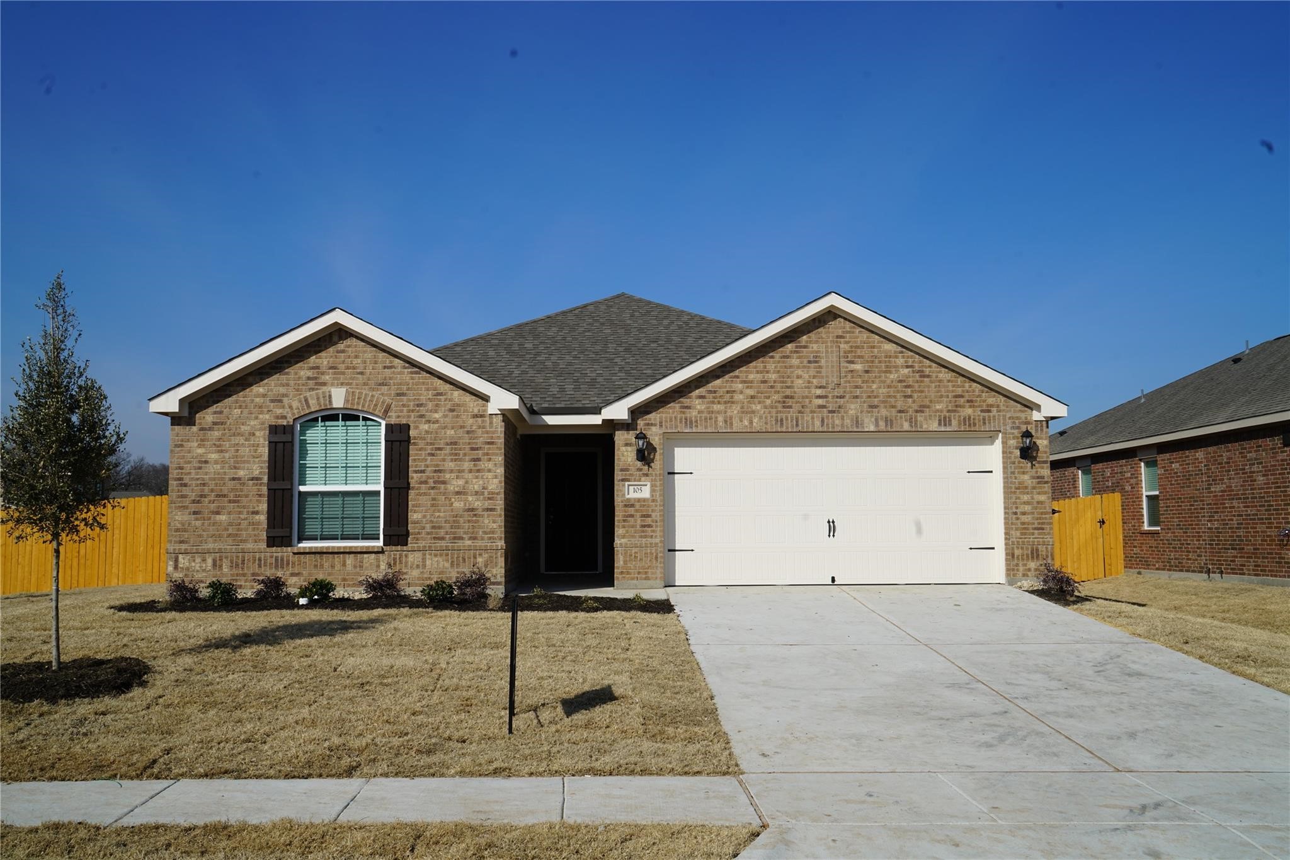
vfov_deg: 41.1
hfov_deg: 58.7
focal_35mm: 32
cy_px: 430
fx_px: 1146
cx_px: 645
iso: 100
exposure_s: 1/200
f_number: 14
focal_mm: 32
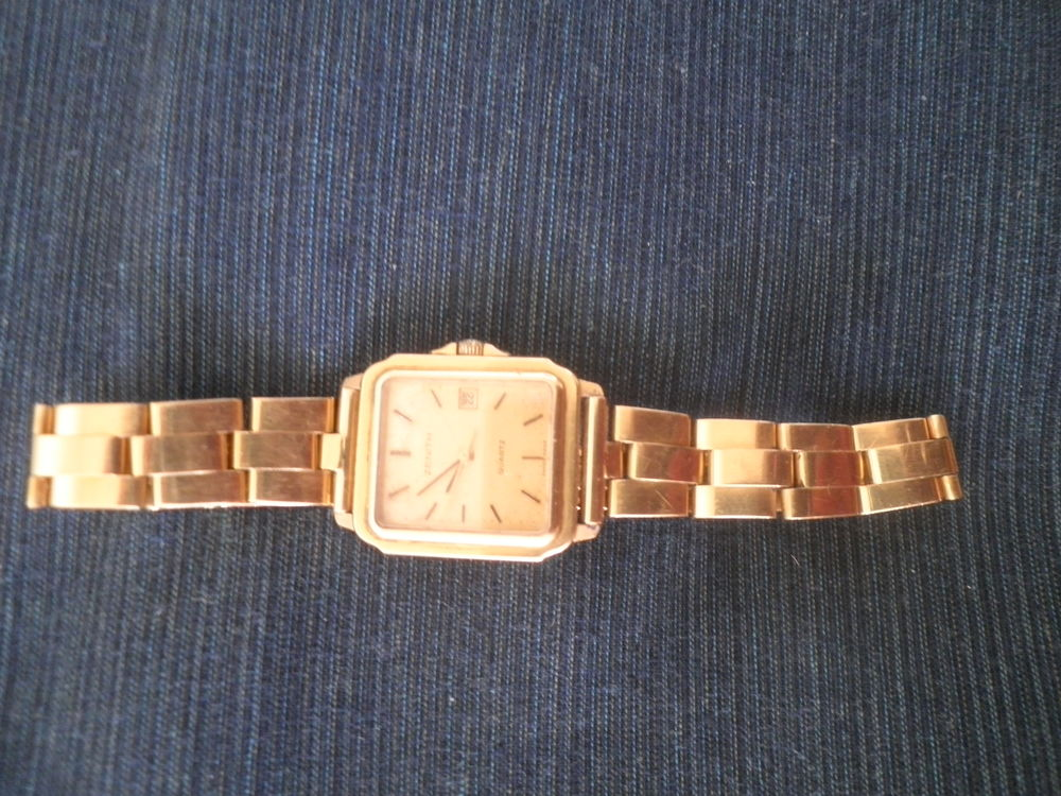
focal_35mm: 26
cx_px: 530
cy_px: 398
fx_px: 797
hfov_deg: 67.3
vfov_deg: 53.1
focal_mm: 4.7
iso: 200
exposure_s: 1/20
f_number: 2.6
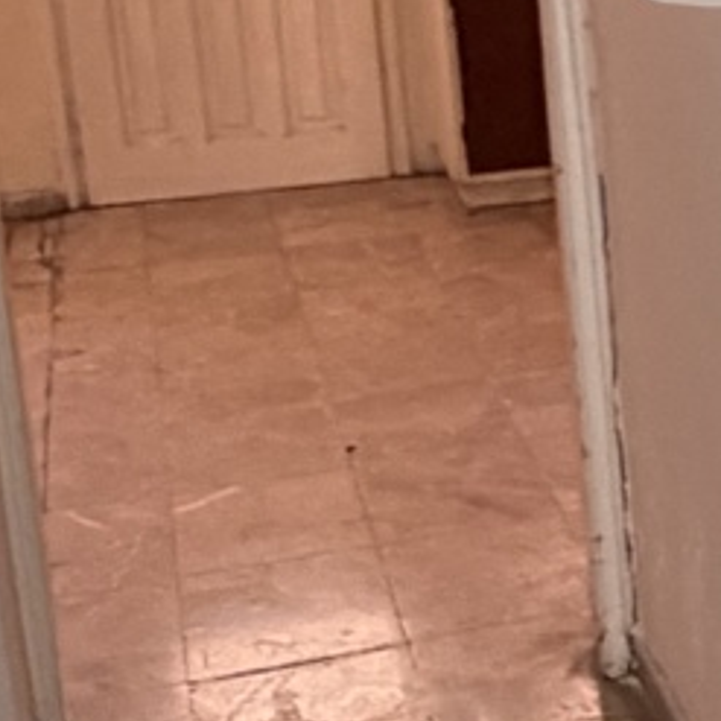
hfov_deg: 15.9
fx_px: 2262
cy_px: 201
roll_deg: -0.2
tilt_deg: -14.5
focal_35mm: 96
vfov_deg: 18.0
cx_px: 1214
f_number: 2.2
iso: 320
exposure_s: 1/65
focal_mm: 2.22
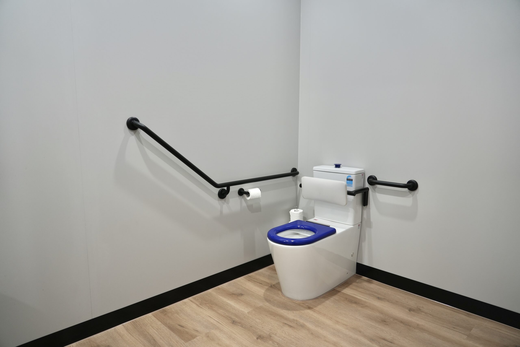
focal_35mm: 24
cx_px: 260
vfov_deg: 53.1
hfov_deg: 73.7
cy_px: 174
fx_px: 347
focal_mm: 24
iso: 400
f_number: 4
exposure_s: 1/30
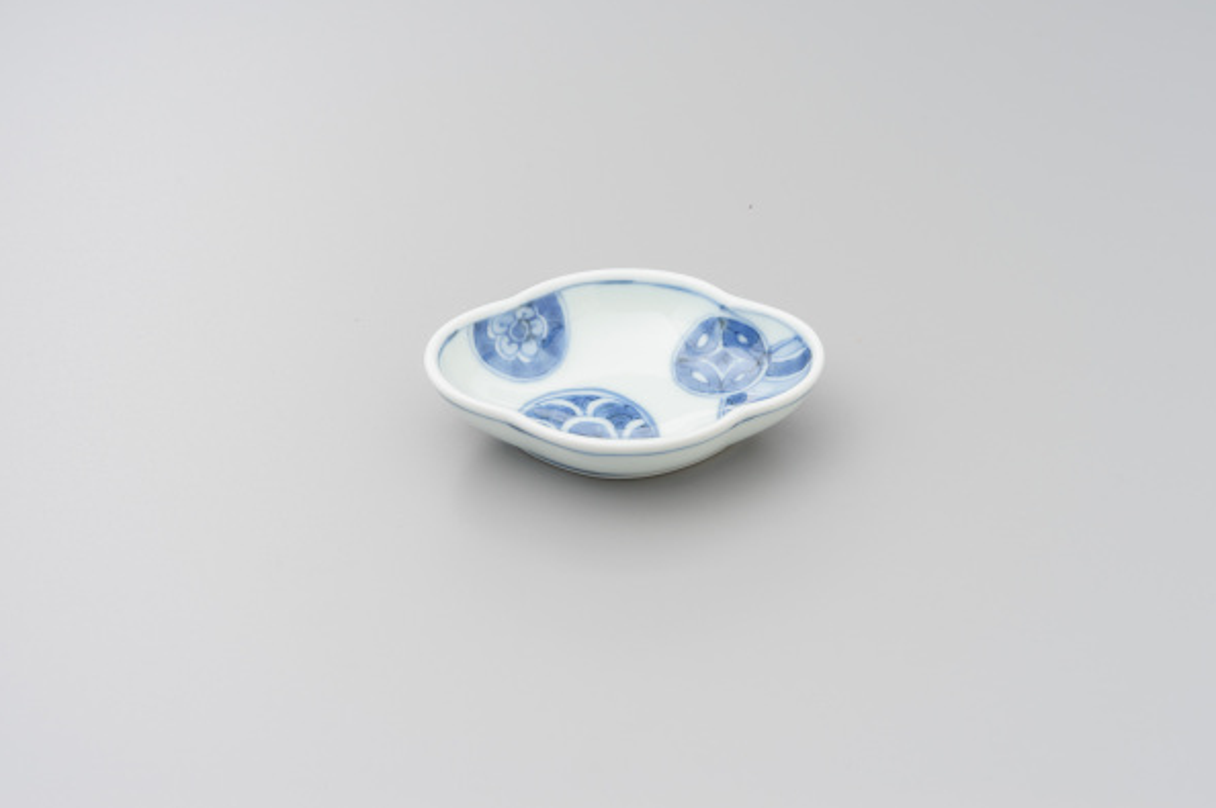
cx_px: 616
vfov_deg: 14.1
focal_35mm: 97
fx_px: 3274
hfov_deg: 21.0
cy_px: 374
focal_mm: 90
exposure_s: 1/125
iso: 200
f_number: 11
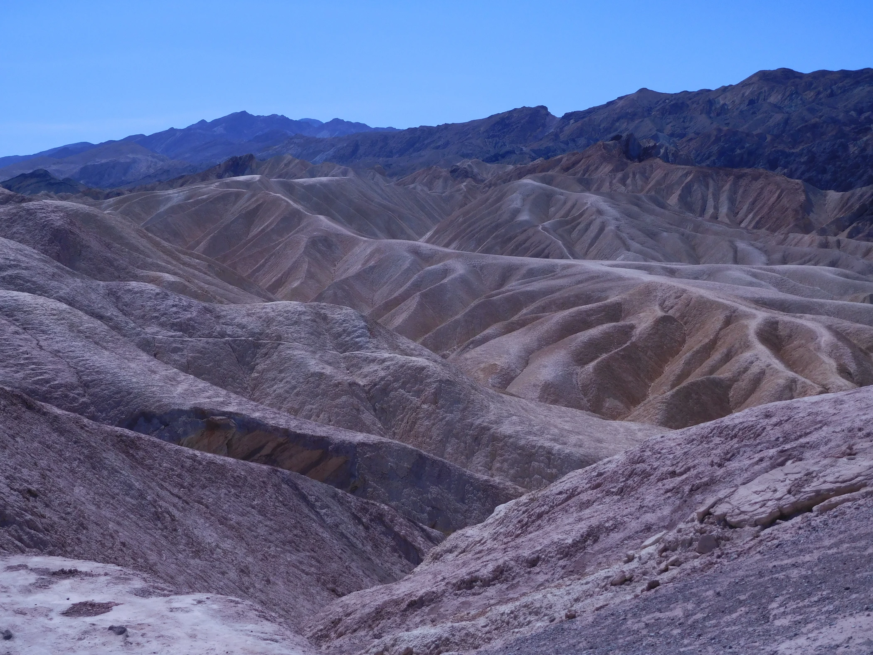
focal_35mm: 55
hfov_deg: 34.9
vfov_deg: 26.6
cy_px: 328
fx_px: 1387
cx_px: 436
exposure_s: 1/640
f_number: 8.4
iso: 125
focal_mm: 9.8
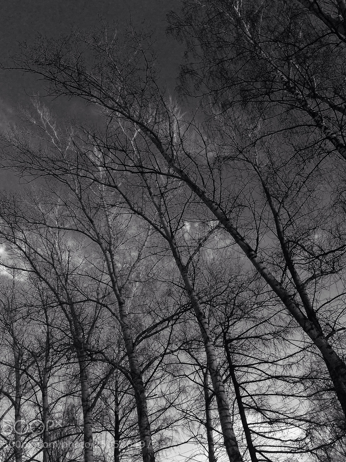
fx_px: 493
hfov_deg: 38.7
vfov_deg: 50.1
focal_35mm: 37
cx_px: 176
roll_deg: +13.0
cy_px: 211
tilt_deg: +40.7
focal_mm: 4.12
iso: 50
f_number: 2.4
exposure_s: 1/167
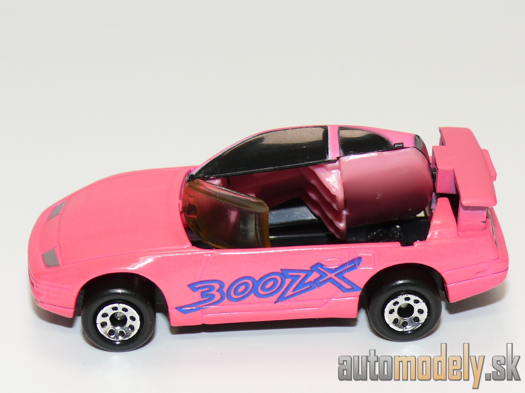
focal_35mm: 110
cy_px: 196
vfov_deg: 13.5
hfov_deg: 17.9
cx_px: 262
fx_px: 1668
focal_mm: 13.9
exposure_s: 1/30
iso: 100
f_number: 4
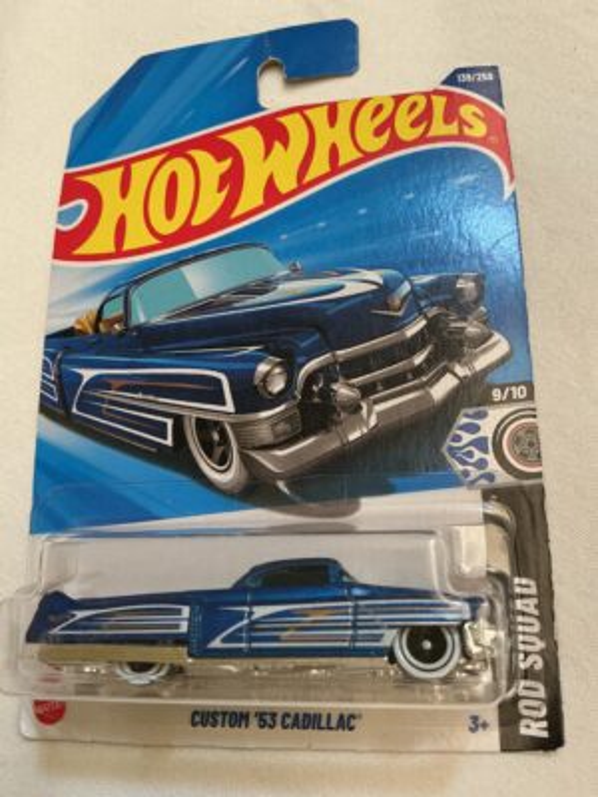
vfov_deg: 61.7
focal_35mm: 29
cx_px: 299
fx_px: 668
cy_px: 398
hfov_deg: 48.2
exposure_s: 1/60
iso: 200
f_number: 1.8
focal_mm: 3
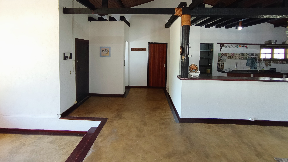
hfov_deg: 92.7
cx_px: 143
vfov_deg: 59.9
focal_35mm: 18
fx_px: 137
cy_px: 57
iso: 185
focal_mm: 1.65
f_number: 2.2
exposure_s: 1/40
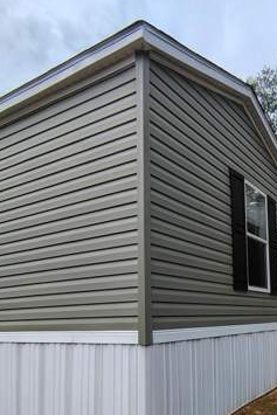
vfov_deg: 59.6
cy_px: 295
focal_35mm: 30
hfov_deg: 40.6
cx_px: 244
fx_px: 346
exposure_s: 1/748
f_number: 2.2
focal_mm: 2.13
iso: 120
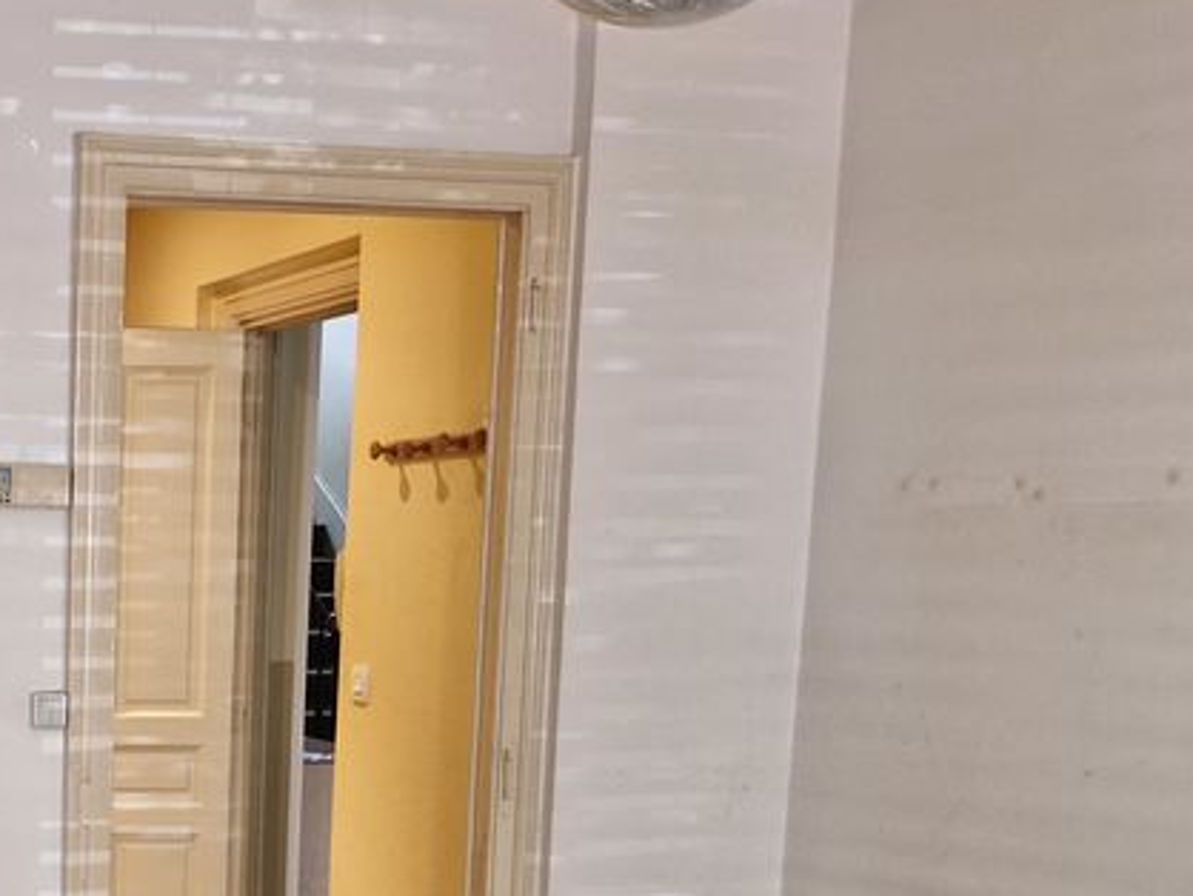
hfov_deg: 32.0
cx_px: -23
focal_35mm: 55
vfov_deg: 25.3
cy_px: 899
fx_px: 1897
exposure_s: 1/100
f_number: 1.8
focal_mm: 5.54
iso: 500
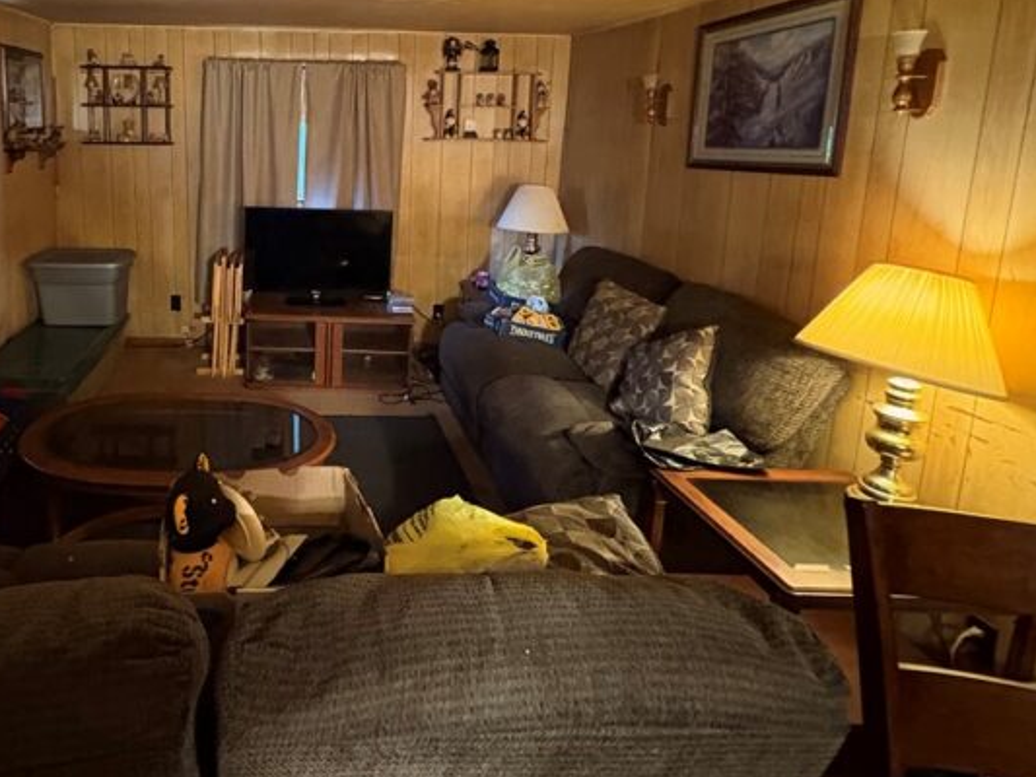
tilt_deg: -8.7
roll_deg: -0.9
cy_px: 227
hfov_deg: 74.6
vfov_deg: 61.1
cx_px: 290
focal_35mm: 21
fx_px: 629
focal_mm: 2.22
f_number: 2.2
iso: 1600
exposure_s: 1/24
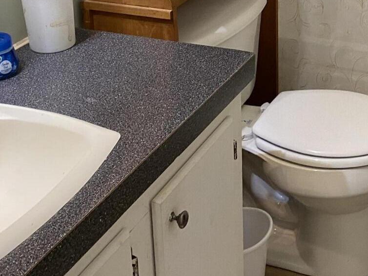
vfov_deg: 20.5
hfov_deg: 27.5
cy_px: -15
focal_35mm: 69
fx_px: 733
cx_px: 308
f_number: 1.8
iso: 250
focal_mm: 4.25
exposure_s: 1/60
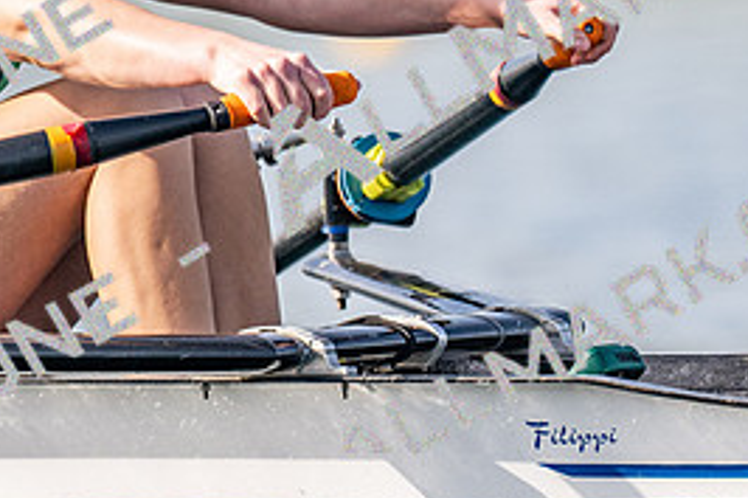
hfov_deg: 1.1
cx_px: 28
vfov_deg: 0.7
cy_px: -28
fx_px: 40698
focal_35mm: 1960
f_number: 5
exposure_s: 1/2500
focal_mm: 600
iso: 280
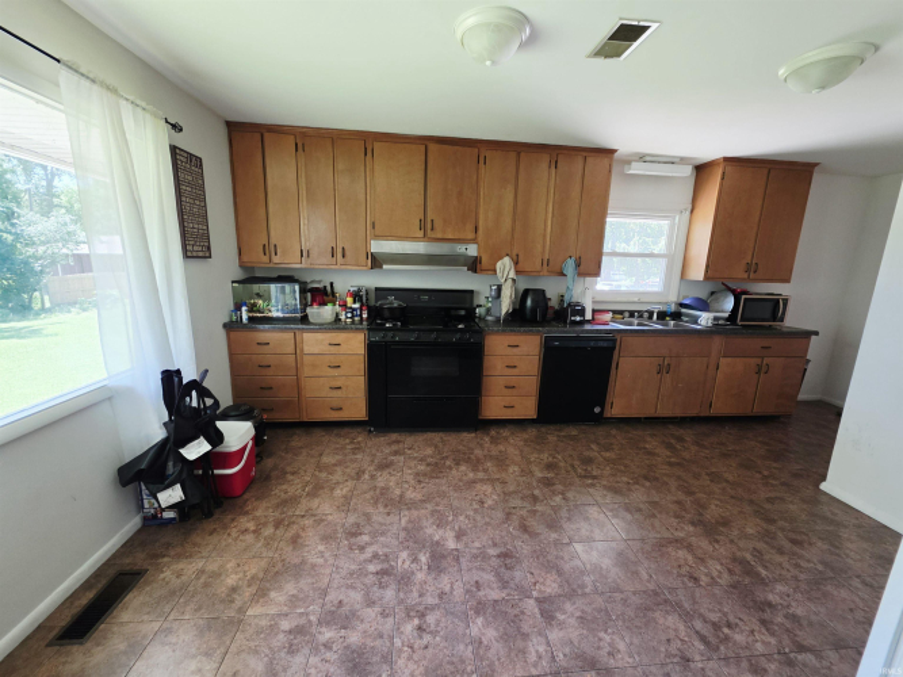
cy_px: 338
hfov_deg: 106.2
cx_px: 452
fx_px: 339
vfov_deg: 89.9
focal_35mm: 13
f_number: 1.9
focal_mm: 2.2
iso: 160
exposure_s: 1/60
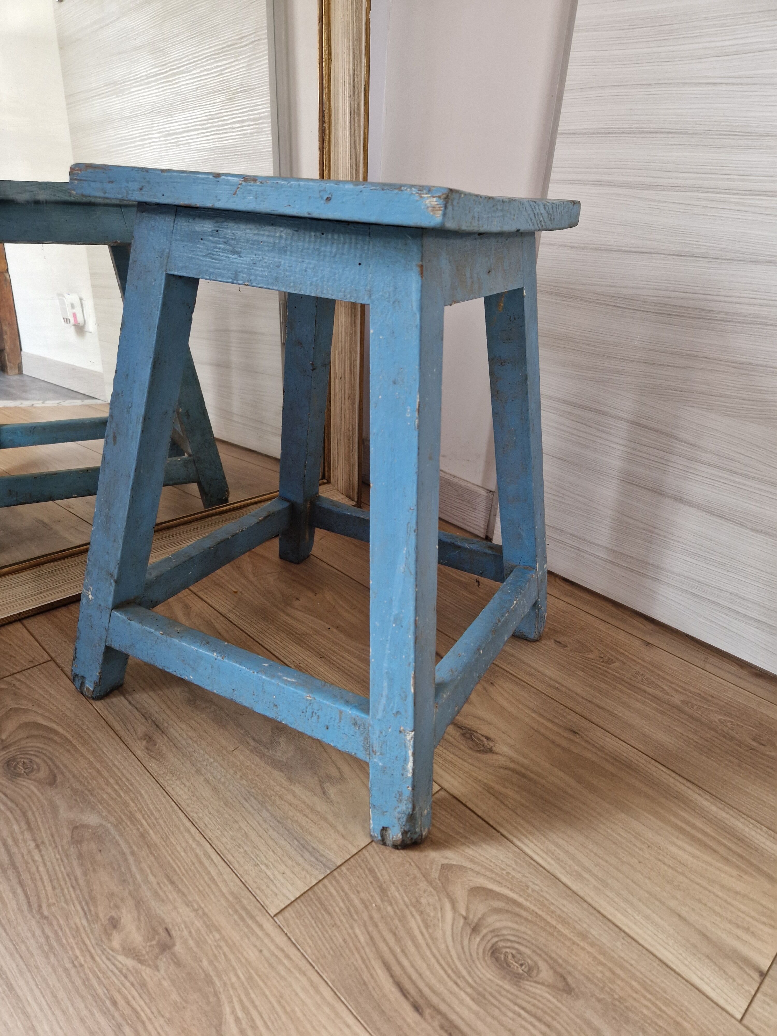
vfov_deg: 73.9
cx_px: 388
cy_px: 518
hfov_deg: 58.9
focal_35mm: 23
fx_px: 688
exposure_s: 1/100
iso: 400
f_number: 1.8
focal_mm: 5.4
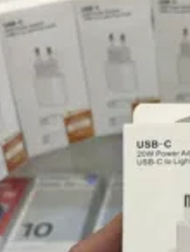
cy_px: 185
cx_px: 199
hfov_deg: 20.0
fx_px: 518
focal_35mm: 71
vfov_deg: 27.0
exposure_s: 1/375
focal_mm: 5.7
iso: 50
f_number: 1.5
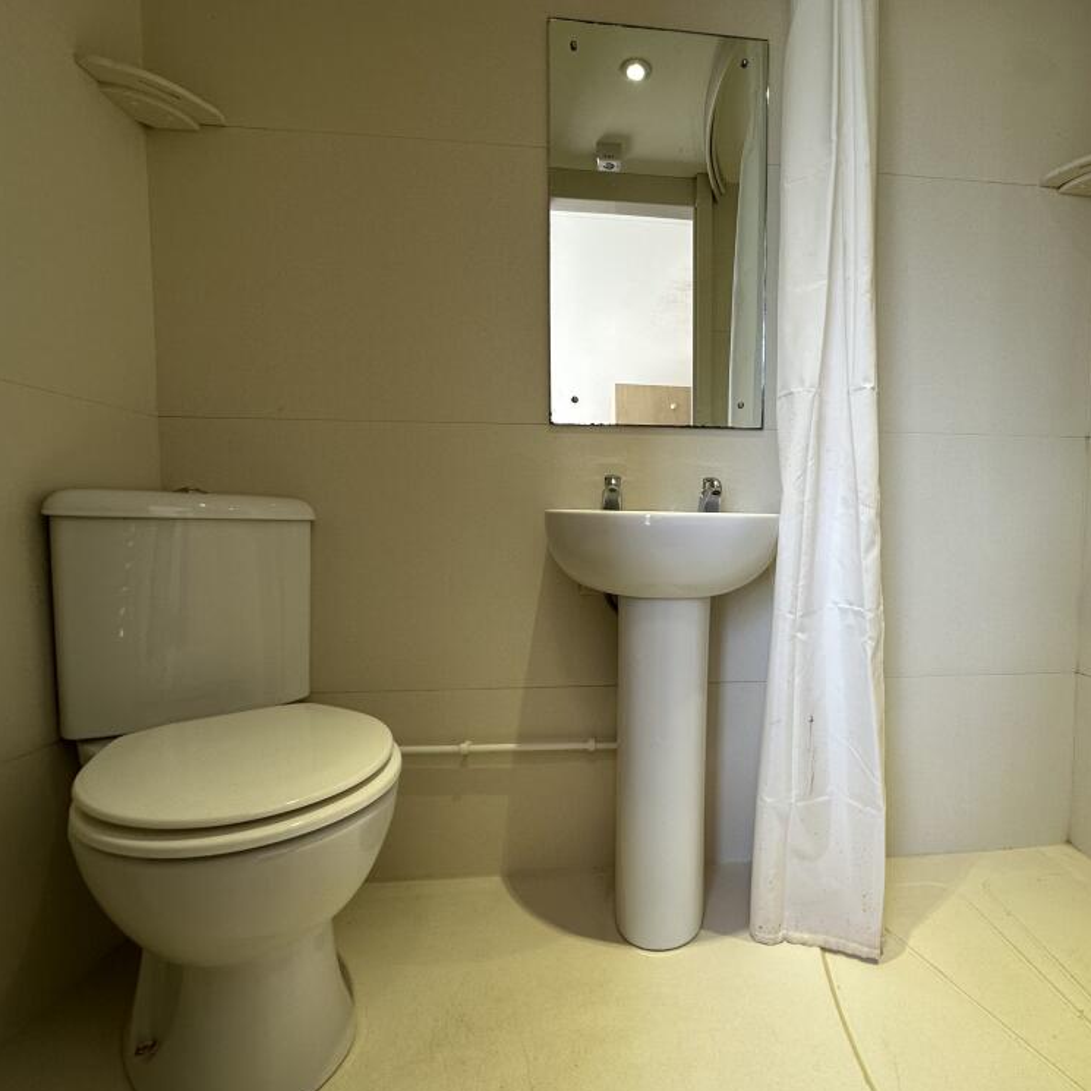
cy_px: 561
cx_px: 674
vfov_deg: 83.9
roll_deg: -0.6
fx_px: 606
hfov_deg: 82.6
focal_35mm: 17
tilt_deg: -3.2
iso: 64
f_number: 2.2
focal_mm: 2.22
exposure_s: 1/100
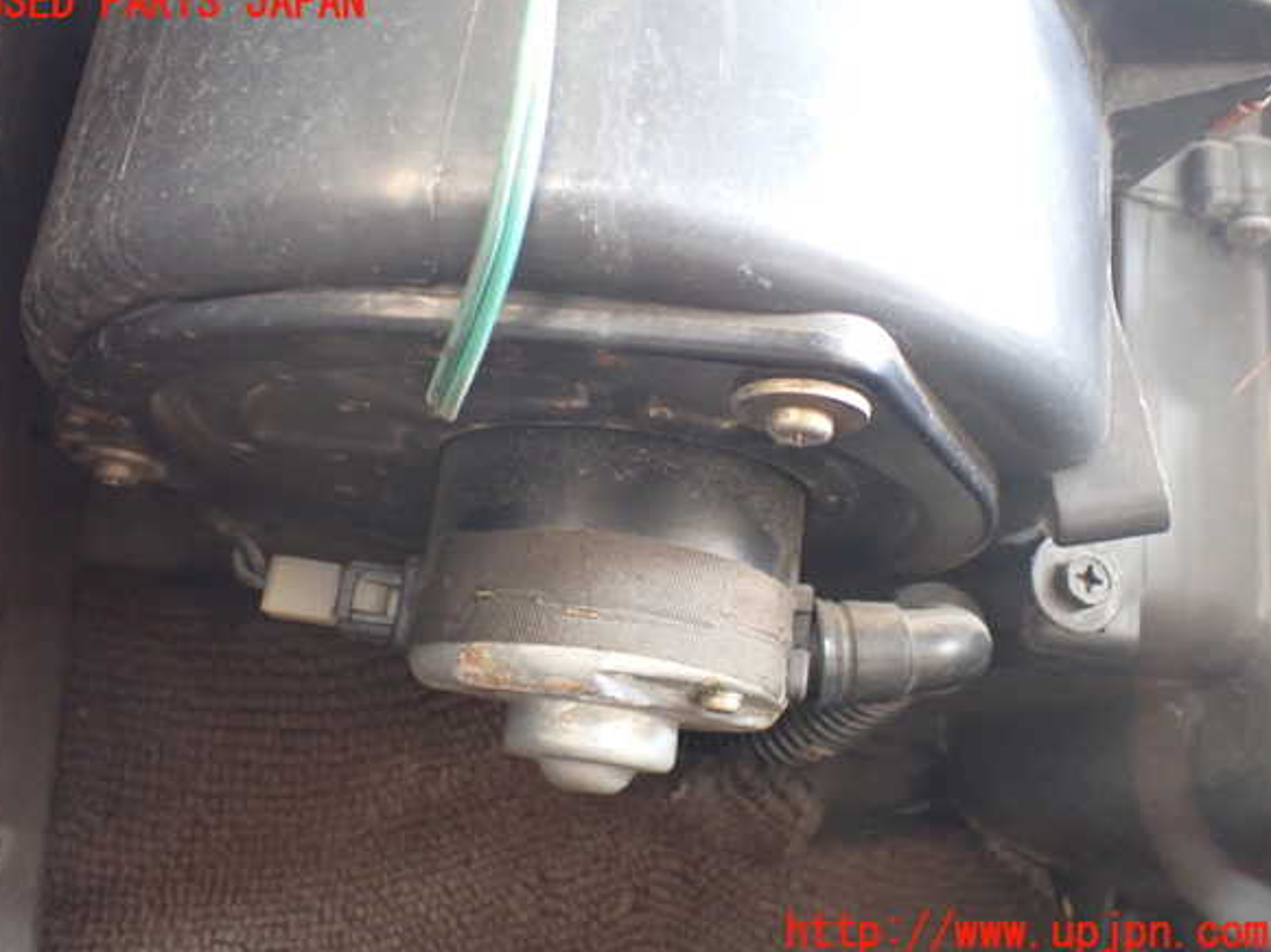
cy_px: 468
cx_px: 623
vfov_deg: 45.4
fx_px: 1138
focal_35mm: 31
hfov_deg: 58.4
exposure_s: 1/40
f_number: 2.3
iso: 800
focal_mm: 5.4
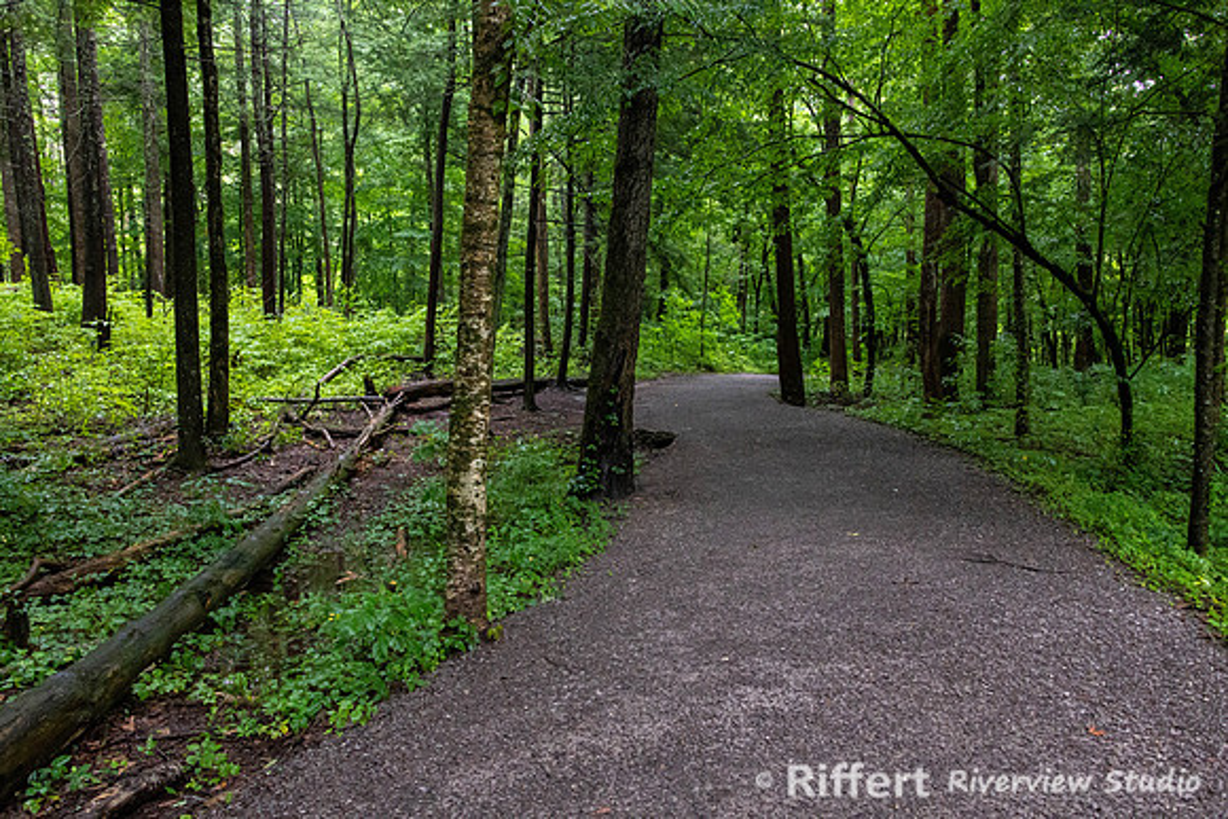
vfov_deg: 46.4
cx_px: 614
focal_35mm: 28
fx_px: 955
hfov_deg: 65.5
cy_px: 410
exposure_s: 1/160
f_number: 8
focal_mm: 28
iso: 6400
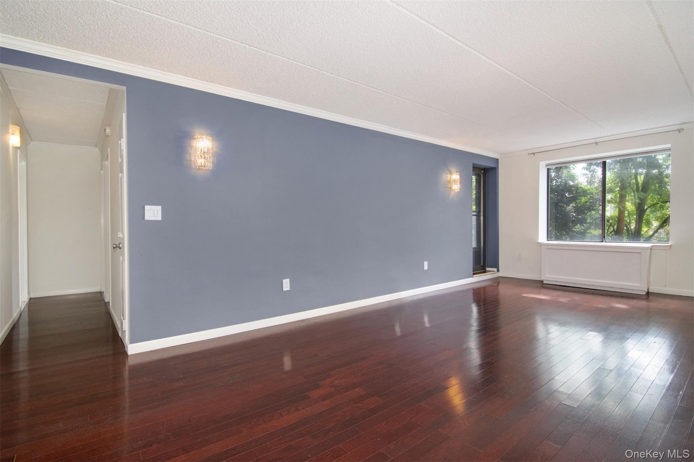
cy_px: 231
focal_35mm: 16
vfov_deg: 72.0
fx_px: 318
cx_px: 347
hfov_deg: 95.0
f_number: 11
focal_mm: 11
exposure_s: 1/60
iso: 640
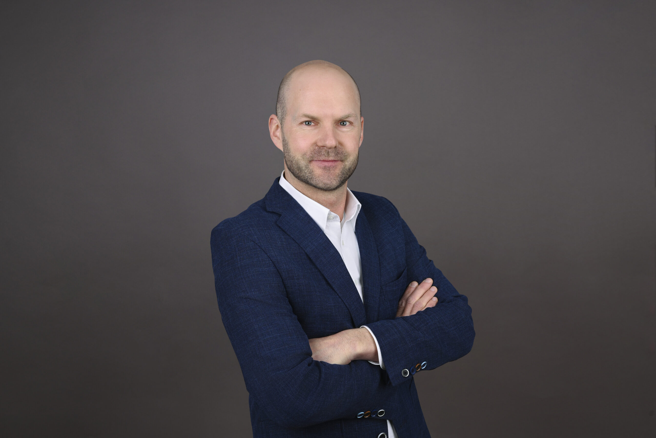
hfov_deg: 47.4
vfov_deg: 32.7
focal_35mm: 41
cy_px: 219
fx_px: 747
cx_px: 328
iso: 100
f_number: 8
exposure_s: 1/160
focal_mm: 41
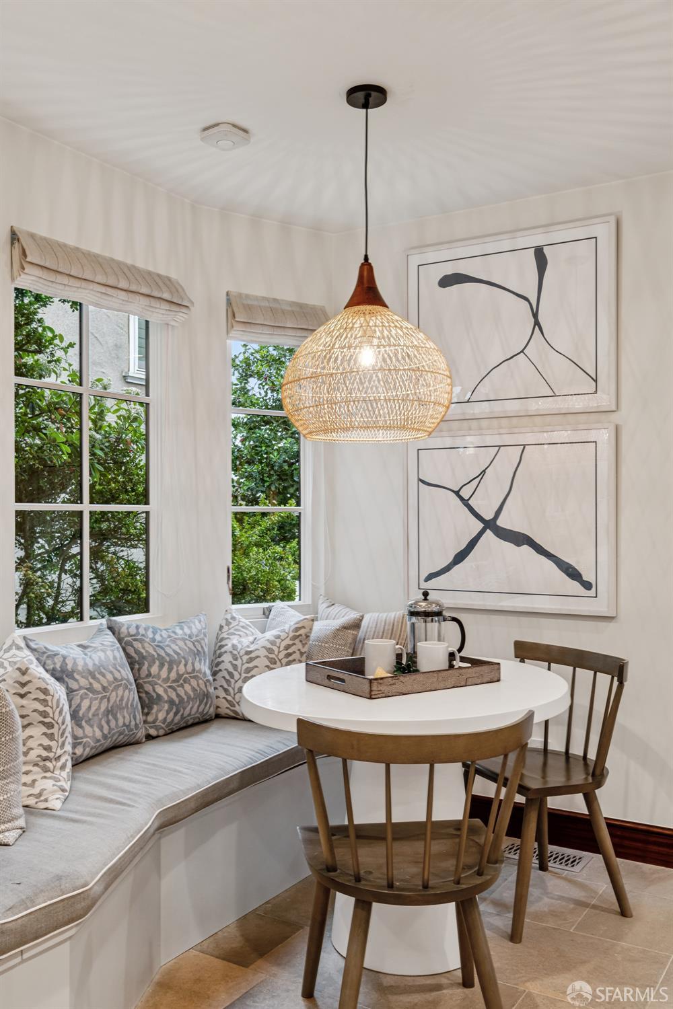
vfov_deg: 55.8
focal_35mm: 34
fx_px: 953
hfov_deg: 38.9
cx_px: 336
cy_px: 504
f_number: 16
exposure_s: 1/20
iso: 640
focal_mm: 34
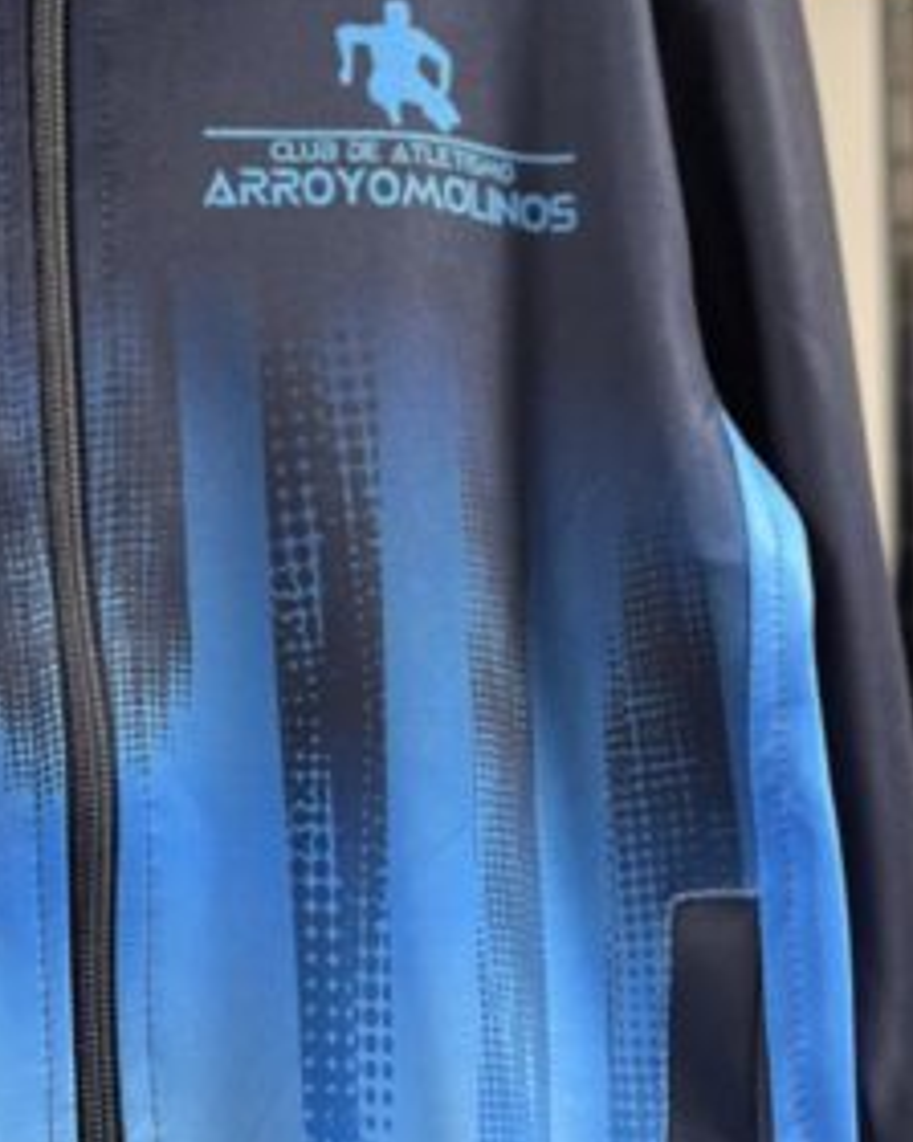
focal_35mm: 107
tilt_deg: +3.3
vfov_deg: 17.9
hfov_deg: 14.3
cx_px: 232
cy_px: 469
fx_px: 3614
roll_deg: +1.0
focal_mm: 6.86
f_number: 1.78
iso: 400
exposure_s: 1/50
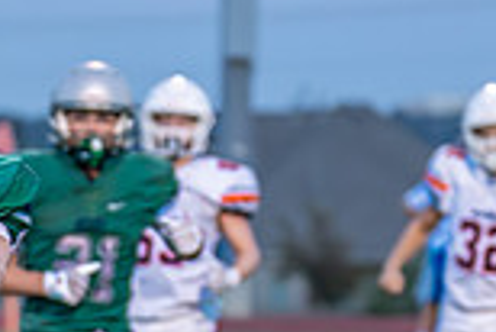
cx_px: -133
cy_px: 535
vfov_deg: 3.3
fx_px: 5695
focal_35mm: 413
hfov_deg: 5.0
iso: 1600
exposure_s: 1/1000
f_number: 2.8
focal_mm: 89
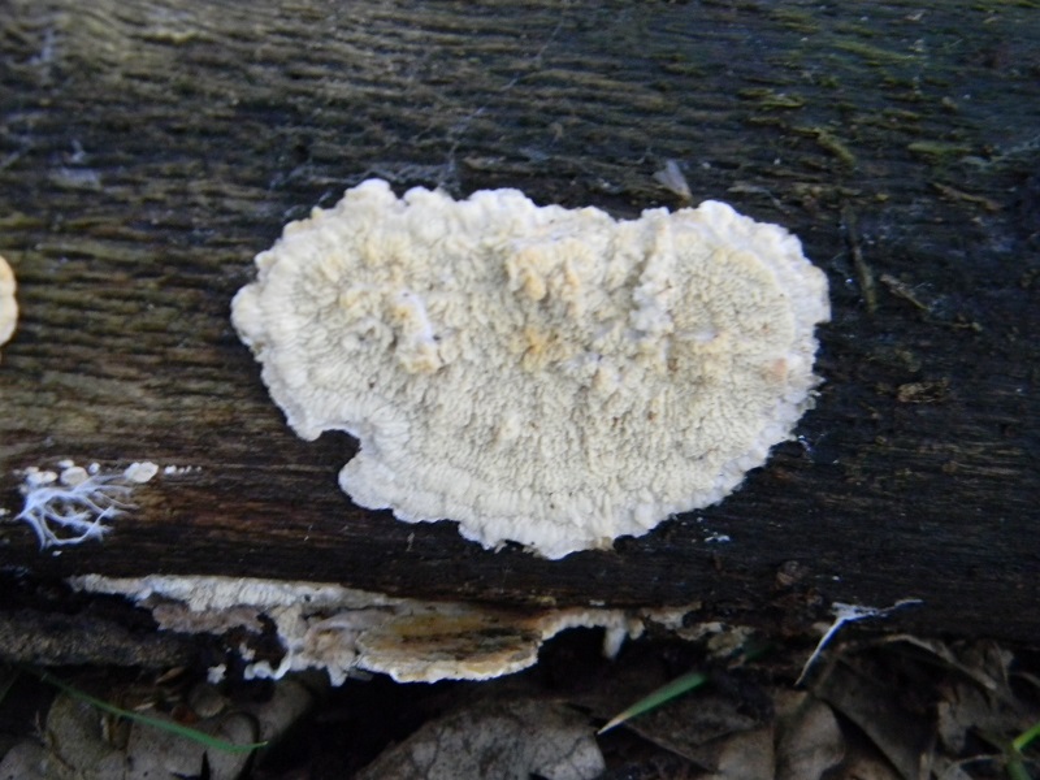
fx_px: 2013
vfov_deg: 21.9
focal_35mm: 67
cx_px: 520
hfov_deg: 29.0
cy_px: 390
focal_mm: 12.2
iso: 400
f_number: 4.3
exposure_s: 1/15.1
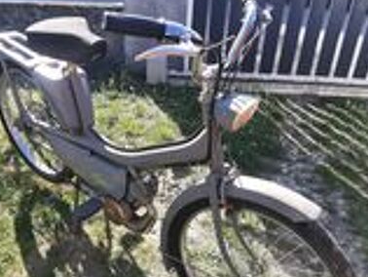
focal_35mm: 33
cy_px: 162
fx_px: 351
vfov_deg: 42.8
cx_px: 156
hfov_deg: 55.1
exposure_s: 1/804
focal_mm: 3.93
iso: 40
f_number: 1.7
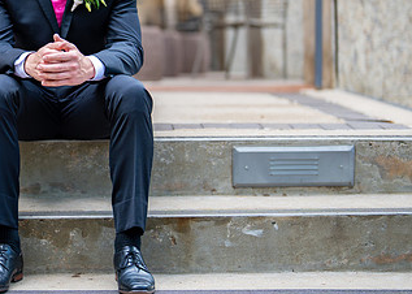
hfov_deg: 17.7
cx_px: 70
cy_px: 39
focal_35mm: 112
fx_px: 1310
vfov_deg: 12.7
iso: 320
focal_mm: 50
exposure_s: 1/800
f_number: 1.2
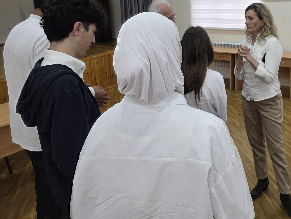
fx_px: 311
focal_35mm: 37
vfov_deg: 37.7
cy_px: 54
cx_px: 214
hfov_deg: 48.4
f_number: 1.7
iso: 125
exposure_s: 1/180
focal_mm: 6.3
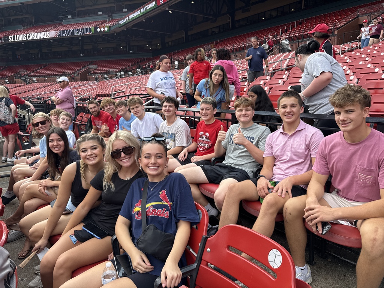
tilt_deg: -10.9
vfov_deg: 56.8
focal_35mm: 24
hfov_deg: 71.6
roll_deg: +0.8
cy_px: 144
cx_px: 192
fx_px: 266
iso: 80
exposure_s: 1/1385
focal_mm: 6.76
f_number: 1.78
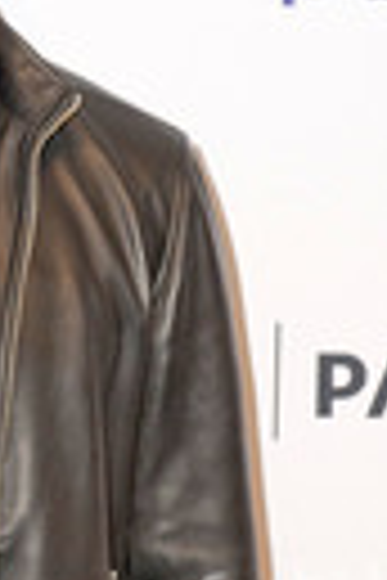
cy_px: 427
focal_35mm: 180
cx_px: -137
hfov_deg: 7.5
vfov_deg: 11.4
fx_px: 2902
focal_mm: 58
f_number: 4
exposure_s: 1/400
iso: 400
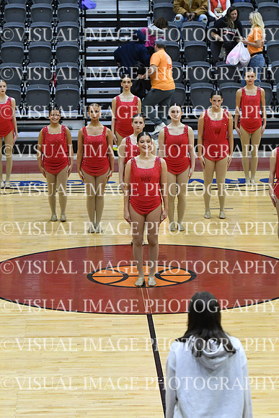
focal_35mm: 142
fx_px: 1650
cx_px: 140
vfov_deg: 14.4
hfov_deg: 9.7
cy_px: 209
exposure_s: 1/400
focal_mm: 95
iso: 4000
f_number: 3.5
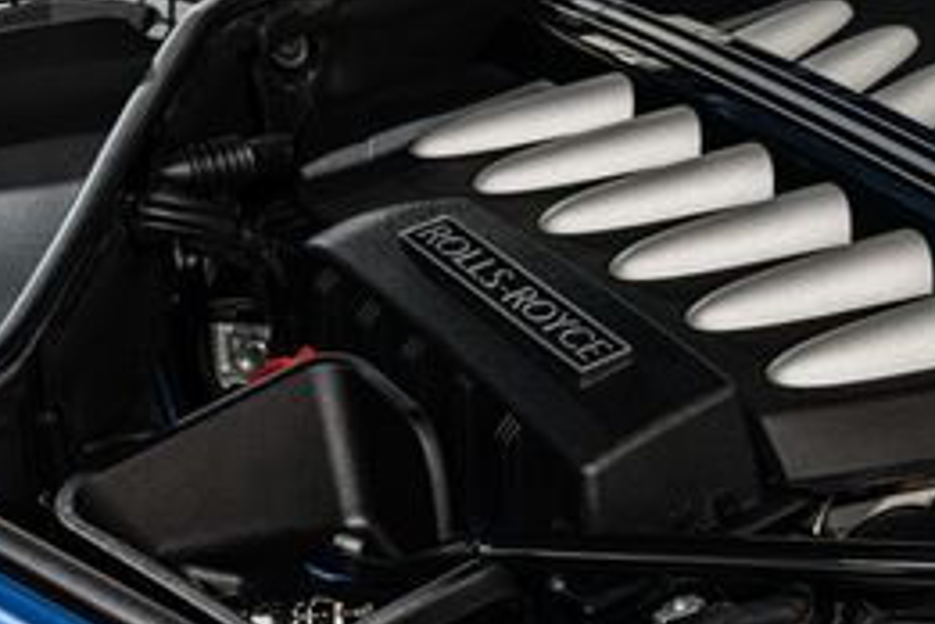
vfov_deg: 15.9
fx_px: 2233
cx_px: 867
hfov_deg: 23.0
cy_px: 364
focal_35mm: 86
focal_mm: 35
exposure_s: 1/60
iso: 1600
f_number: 4
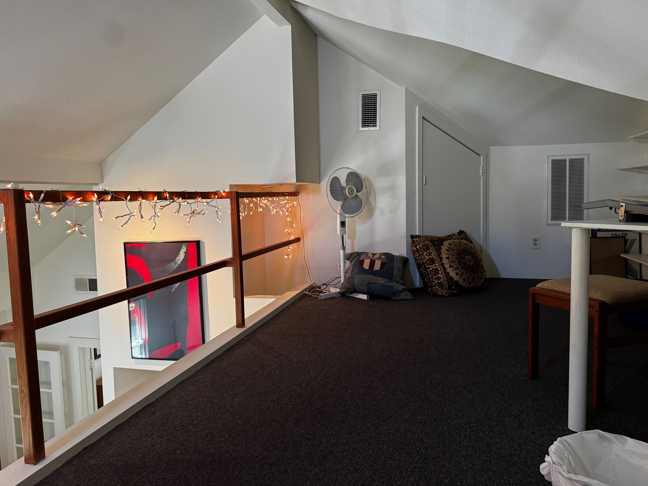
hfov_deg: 69.4
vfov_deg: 54.9
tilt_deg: -5.3
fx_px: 468
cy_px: 233
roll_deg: +1.0
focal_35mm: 25
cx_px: 325
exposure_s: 1/60
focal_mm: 6.76
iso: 320
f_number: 1.78
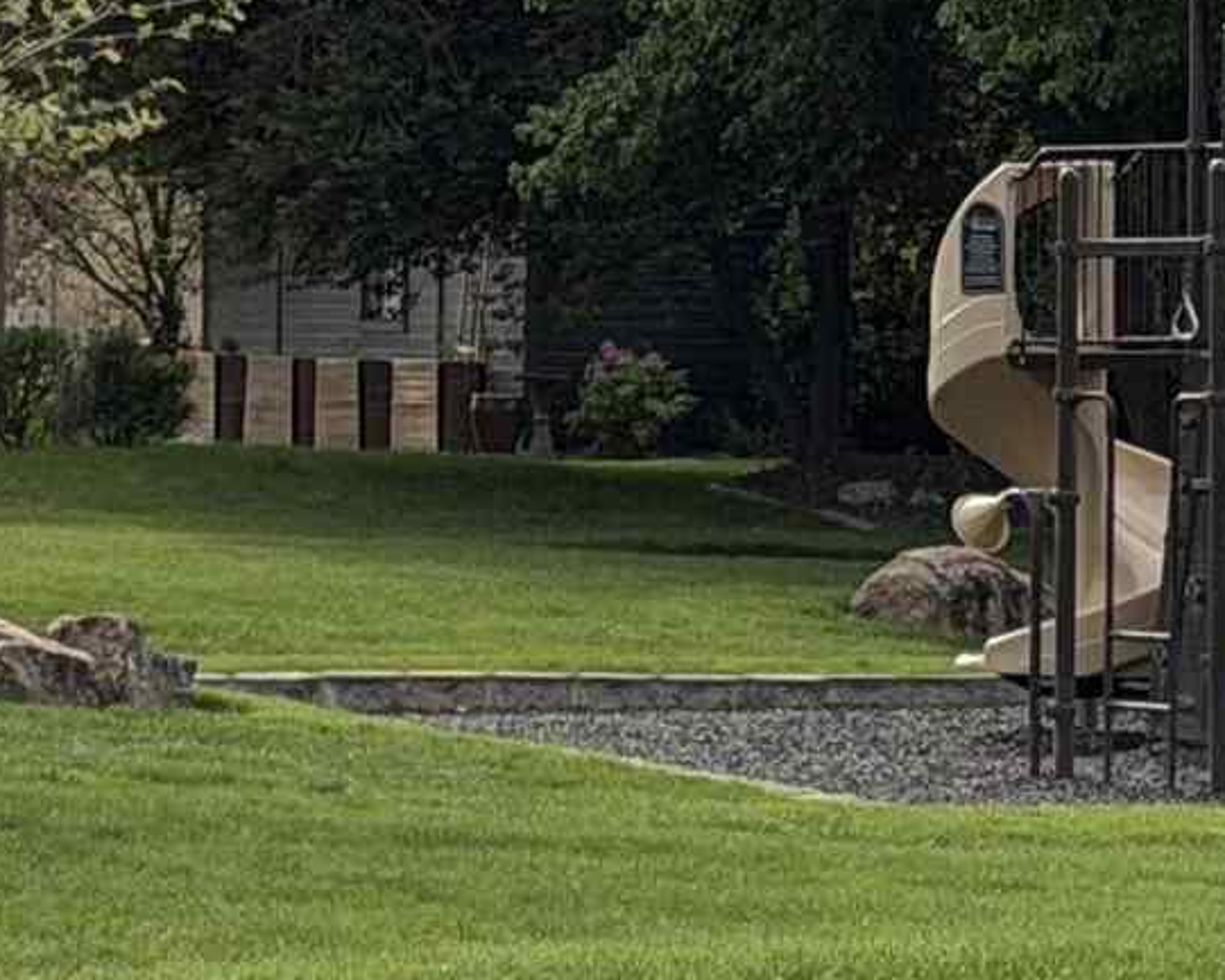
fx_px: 9646
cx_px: 783
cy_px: 274
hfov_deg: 7.3
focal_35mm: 266
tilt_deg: -0.8
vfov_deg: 5.8
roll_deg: -0.1
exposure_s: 1/4329
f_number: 1.78
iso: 100
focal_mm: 6.76
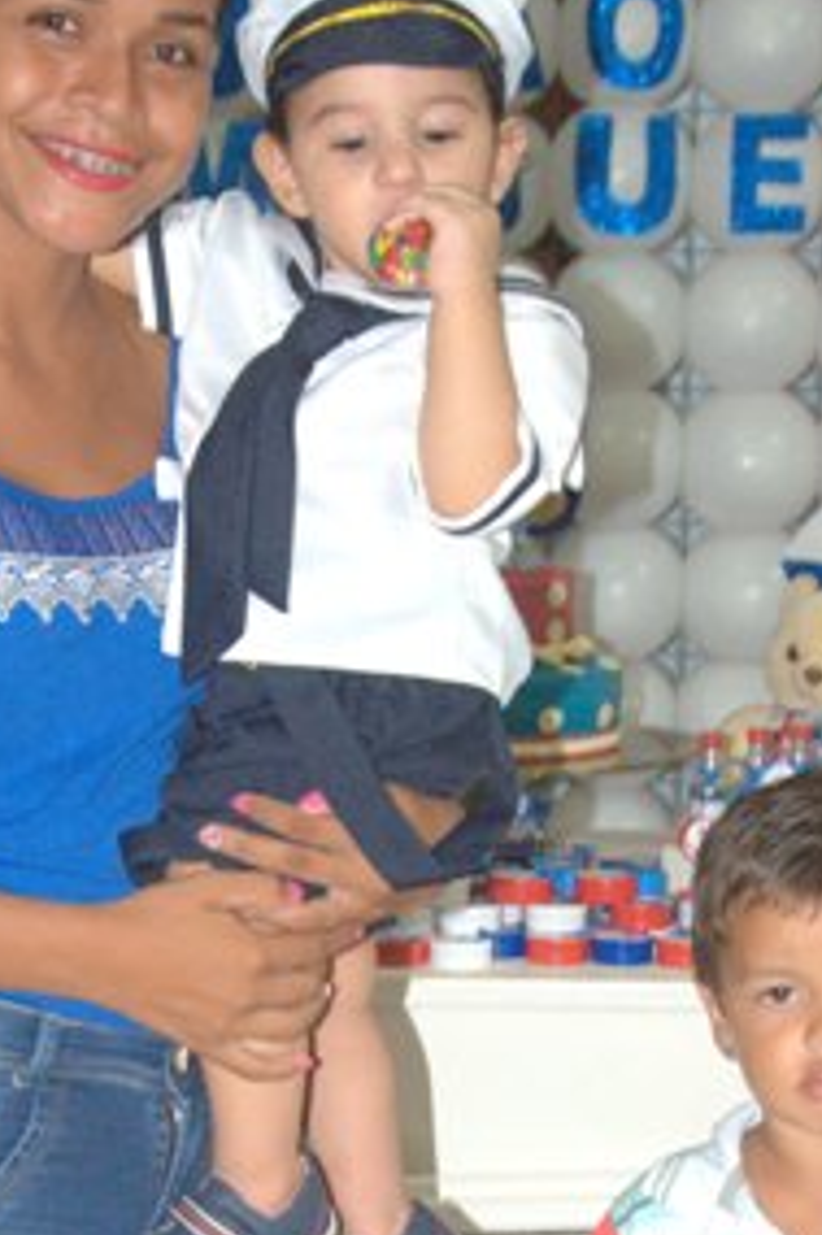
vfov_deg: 17.6
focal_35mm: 115
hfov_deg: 11.9
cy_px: 1052
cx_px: 313
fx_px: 3943
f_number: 4.2
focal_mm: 34
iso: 800
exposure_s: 1/60
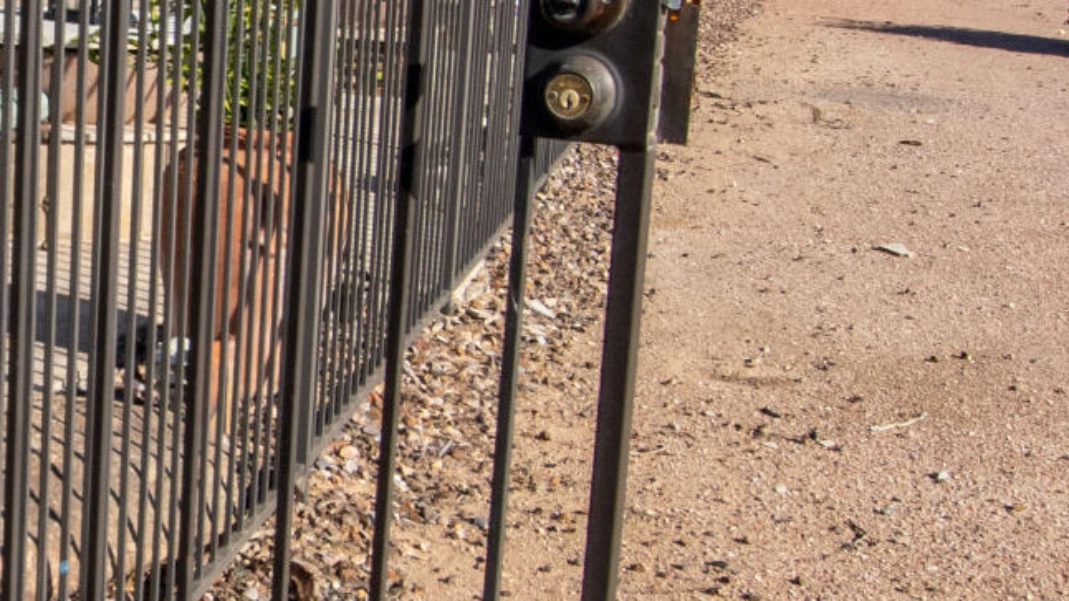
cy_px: 252
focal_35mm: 73
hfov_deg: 26.8
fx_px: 2069
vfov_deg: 16.5
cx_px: -93
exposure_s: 1/400
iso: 200
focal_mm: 10
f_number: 10
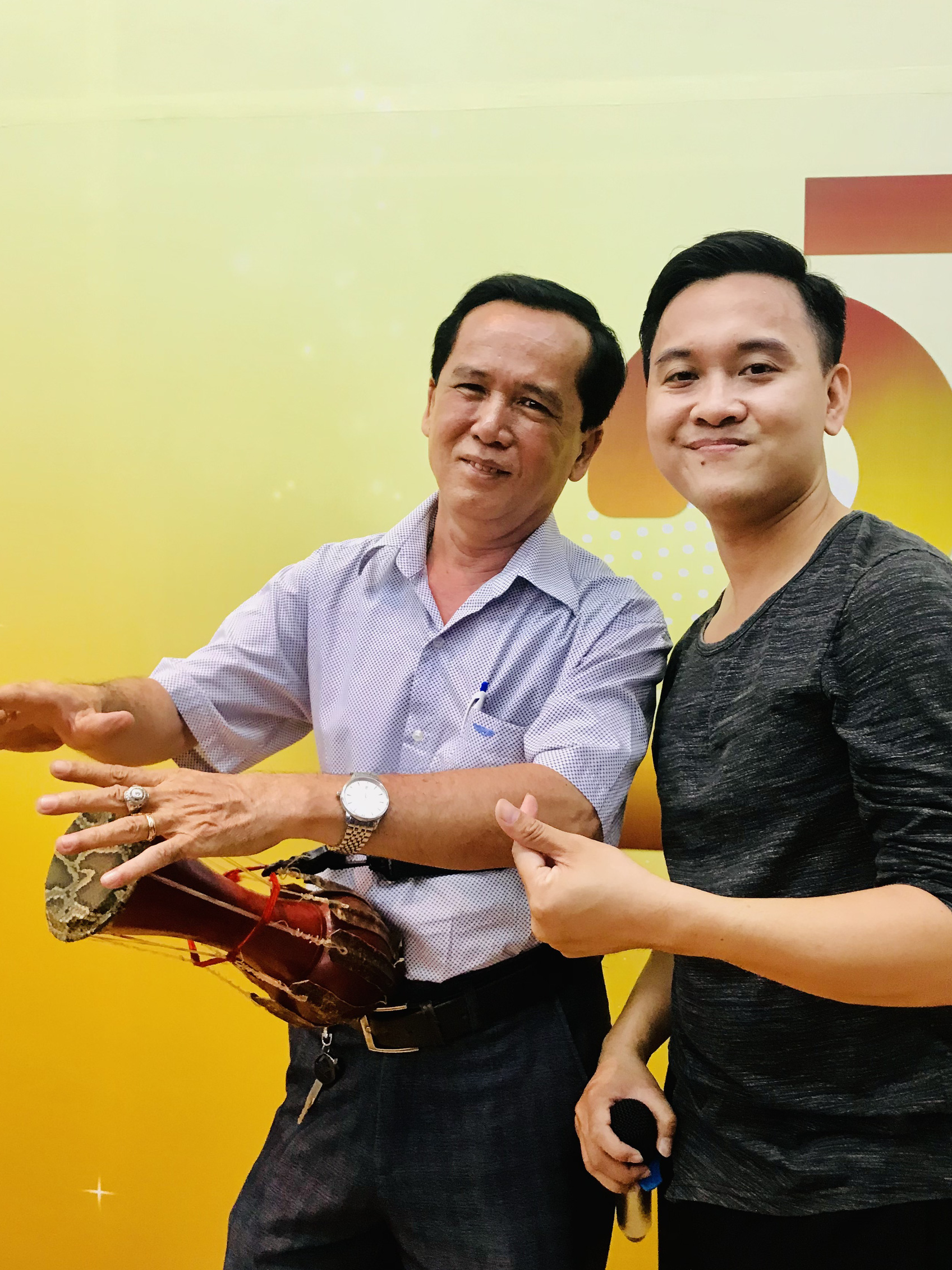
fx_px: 1210
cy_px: 604
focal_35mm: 33
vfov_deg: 55.3
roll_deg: +0.4
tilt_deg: -0.1
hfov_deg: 42.9
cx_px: 505
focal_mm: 3.99
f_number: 1.8
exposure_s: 1/17
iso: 64
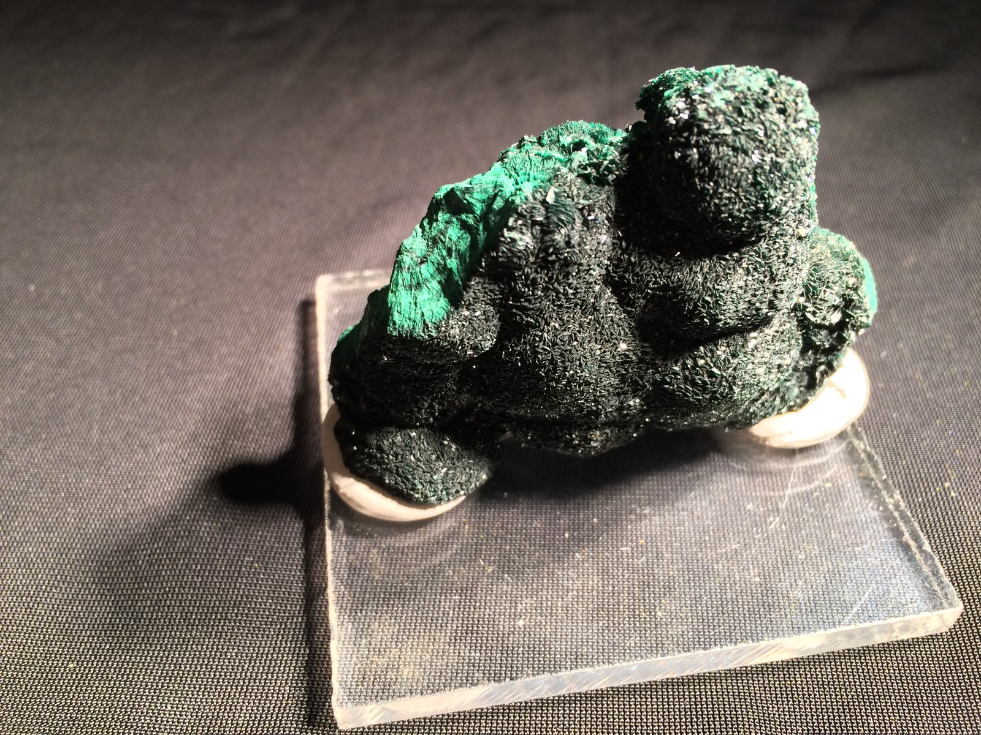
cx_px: 490
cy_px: 368
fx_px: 822
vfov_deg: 48.2
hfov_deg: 61.7
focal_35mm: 29
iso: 100
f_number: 2.2
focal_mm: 4.15
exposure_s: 1/30
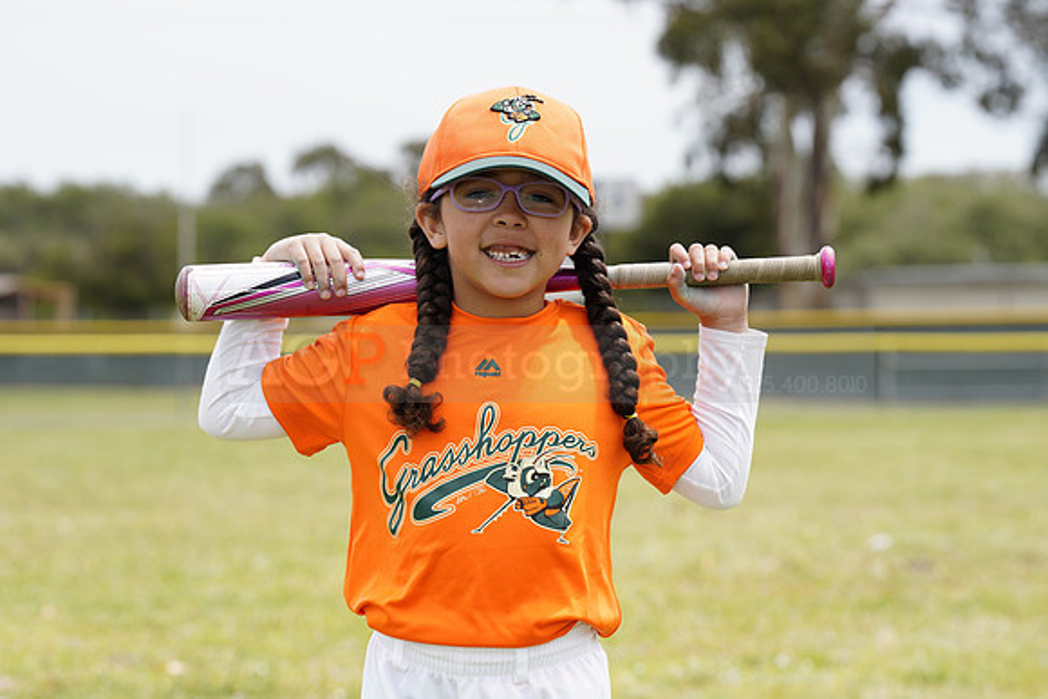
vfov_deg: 9.5
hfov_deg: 14.2
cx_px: 524
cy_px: 350
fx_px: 4222
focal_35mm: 145
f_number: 7.1
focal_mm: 145
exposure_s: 1/250
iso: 100
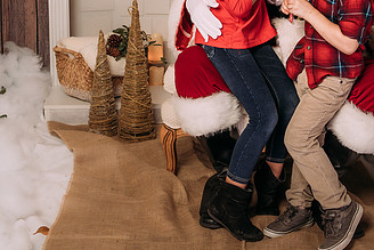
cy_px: 32
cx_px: 202
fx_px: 759
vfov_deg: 18.4
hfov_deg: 27.7
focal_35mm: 73
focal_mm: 35
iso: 100
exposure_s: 1/100
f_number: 5.6
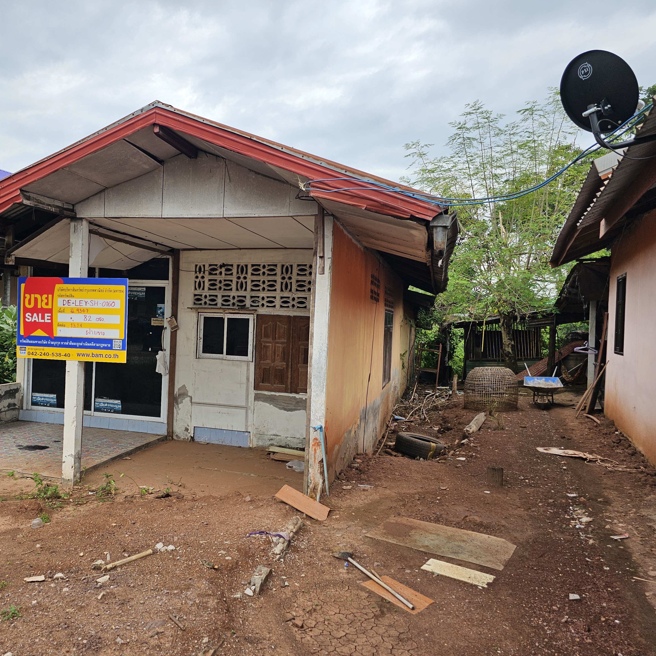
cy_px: 336
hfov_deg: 56.1
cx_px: 218
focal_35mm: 28
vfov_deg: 57.3
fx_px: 600
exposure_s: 1/185
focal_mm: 6.3
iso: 10
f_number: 1.7
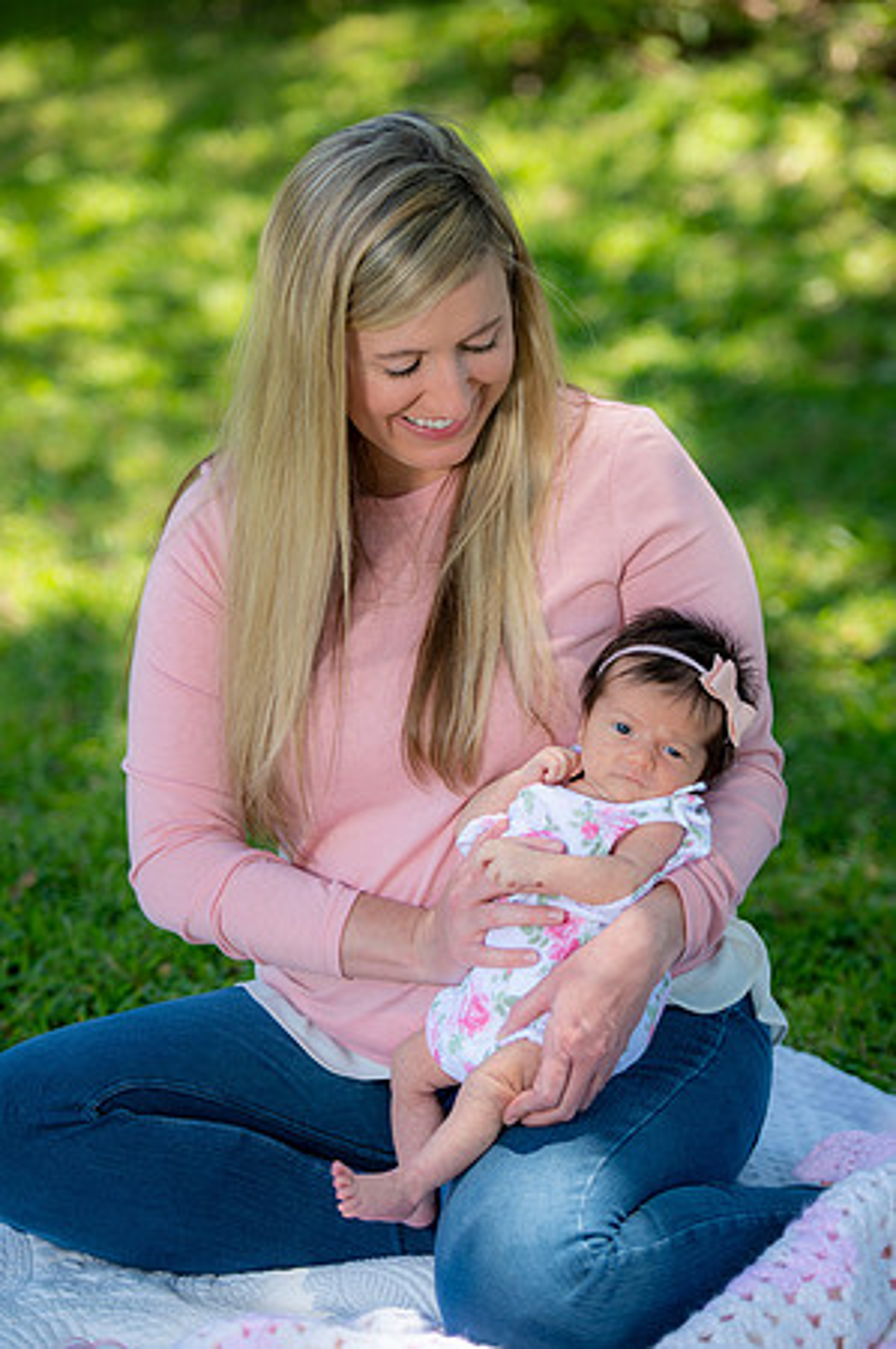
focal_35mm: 112
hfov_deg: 12.2
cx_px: 448
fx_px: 4191
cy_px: 674
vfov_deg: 18.3
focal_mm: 112
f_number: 2.8
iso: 100
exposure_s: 1/250
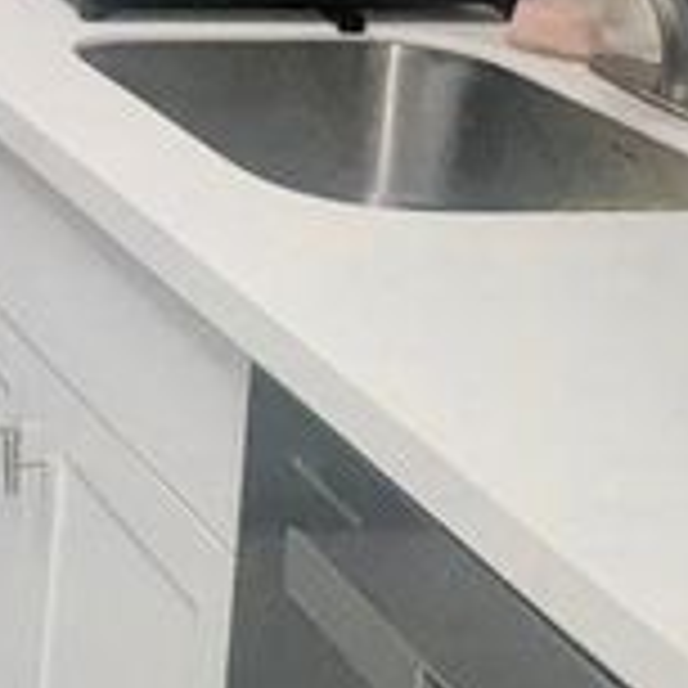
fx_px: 1327
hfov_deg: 19.4
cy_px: -94
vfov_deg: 26.5
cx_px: -634
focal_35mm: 59
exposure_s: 1/40
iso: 68
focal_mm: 2.35
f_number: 2.2
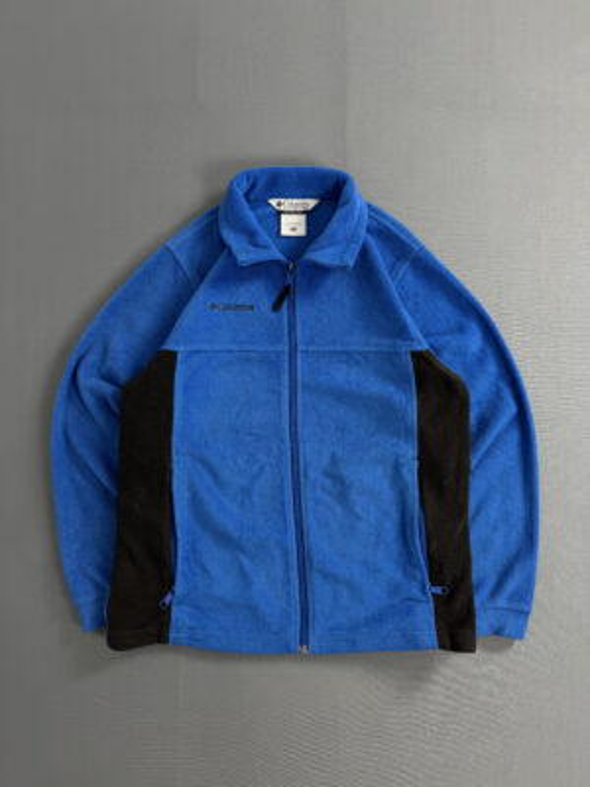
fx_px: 545
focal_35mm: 24
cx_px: 295
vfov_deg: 71.6
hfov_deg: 56.8
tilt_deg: -86.7
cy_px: 394
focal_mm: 6.76
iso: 100
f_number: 1.78
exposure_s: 1/60
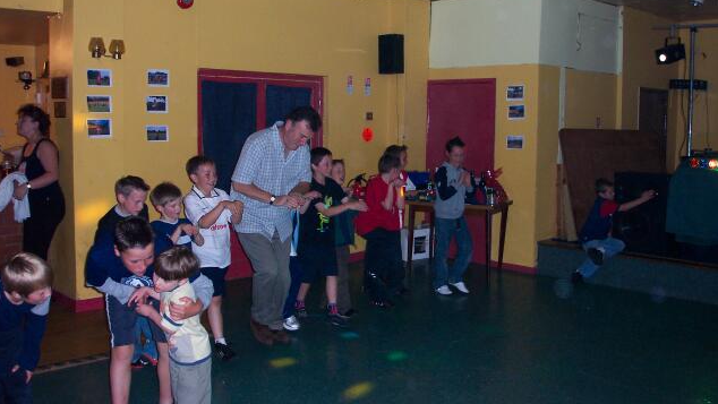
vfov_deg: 32.0
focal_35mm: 37
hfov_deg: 54.0
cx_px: 359
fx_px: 705
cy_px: 174
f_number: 2.8
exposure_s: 1/30
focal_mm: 7.5
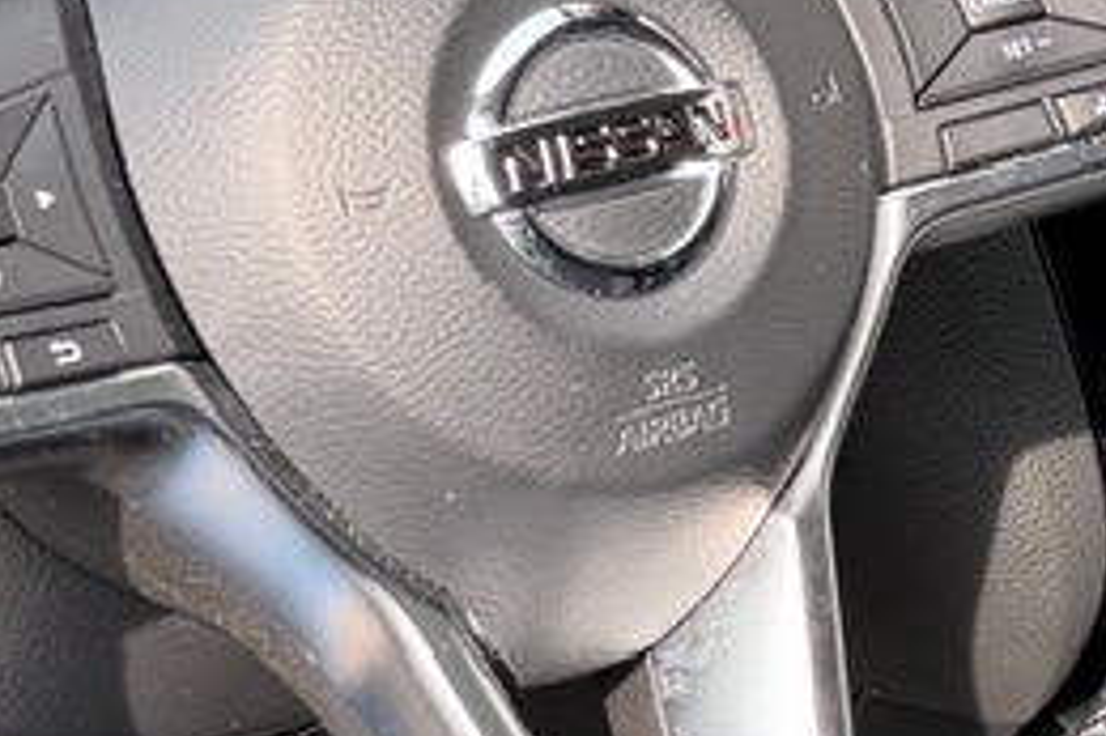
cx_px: 566
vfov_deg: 11.0
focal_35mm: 123
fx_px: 3776
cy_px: 762
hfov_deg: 16.7
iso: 64
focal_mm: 6.76
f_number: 1.78
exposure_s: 1/243
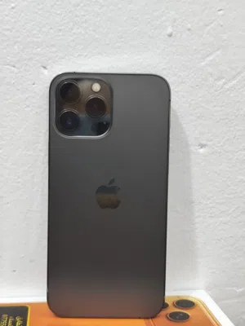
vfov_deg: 73.9
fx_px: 217
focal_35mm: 23
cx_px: 122
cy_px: 163
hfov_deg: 58.9
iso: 1379
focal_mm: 7.01
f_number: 1.69
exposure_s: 1/94.3
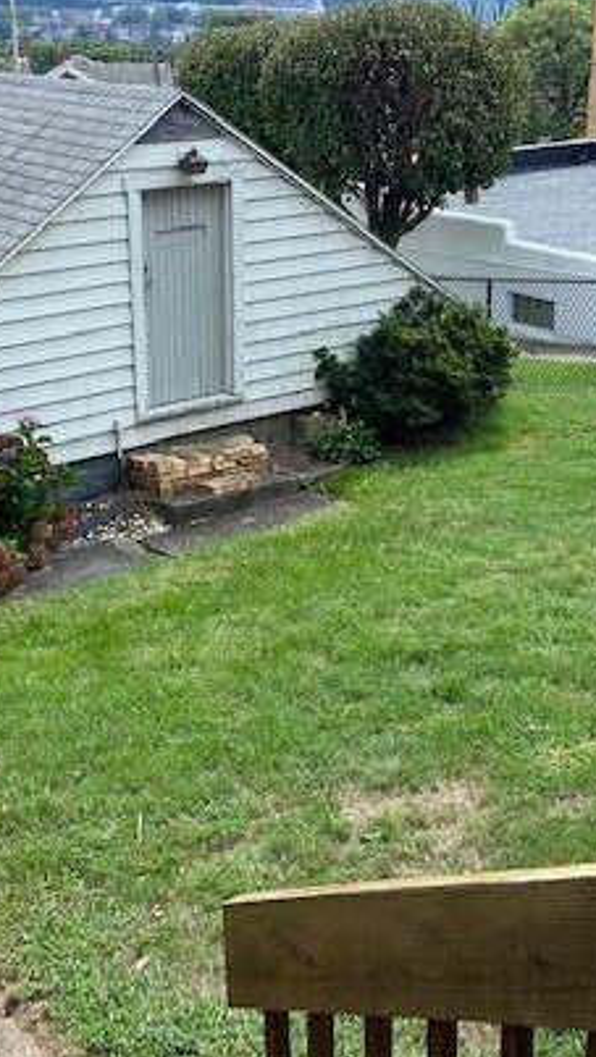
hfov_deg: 26.5
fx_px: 1263
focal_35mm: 45
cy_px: 441
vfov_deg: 45.3
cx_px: 276
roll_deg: +1.3
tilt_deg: -18.0
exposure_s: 1/767
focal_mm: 4.25
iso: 32
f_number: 1.8
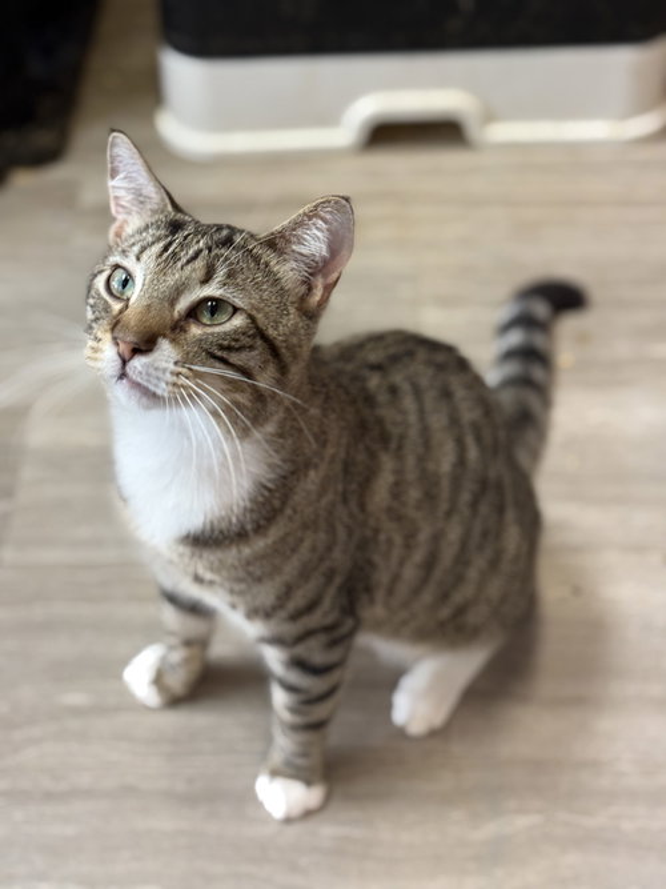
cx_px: 333
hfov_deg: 30.3
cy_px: 444
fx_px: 1232
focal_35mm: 48
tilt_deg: -48.4
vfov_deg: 39.7
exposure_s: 1/45
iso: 250
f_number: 1.78
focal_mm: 6.76
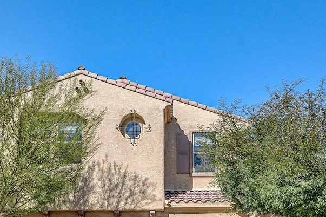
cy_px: 177
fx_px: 489
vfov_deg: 24.6
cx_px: 169
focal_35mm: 54
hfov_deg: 36.9
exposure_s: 1/500
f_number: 9
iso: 800
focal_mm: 20
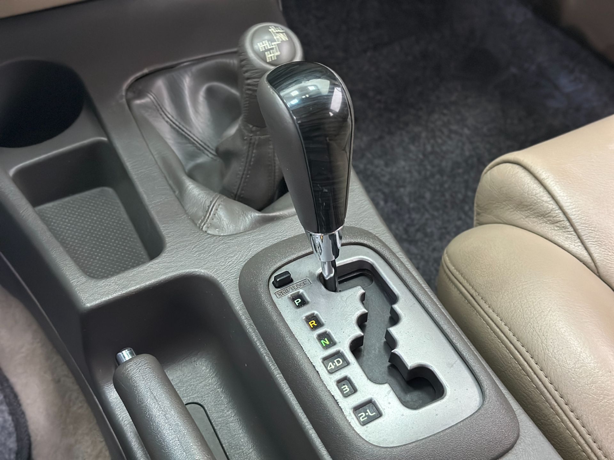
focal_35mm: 48
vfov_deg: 30.3
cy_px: 230
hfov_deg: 39.7
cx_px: 307
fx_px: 851
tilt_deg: -50.1
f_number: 1.78
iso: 640
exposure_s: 1/40
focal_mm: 6.86
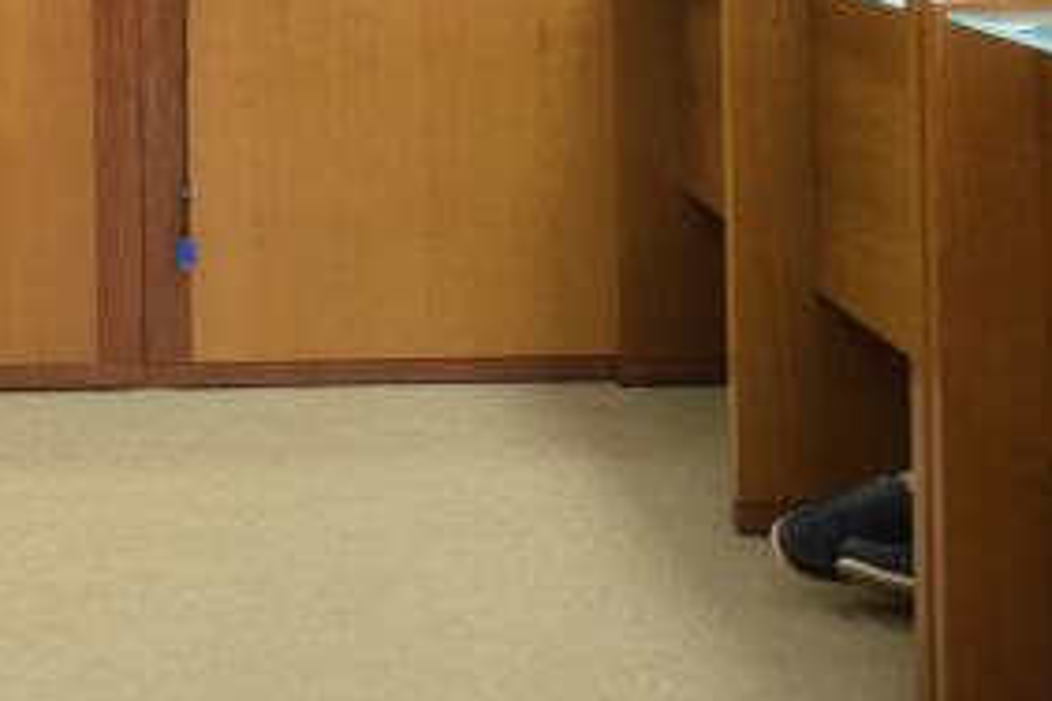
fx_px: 2893
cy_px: -265
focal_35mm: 99
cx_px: 4
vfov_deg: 13.2
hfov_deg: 20.0
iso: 1600
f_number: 2.8
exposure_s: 1/125
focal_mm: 31
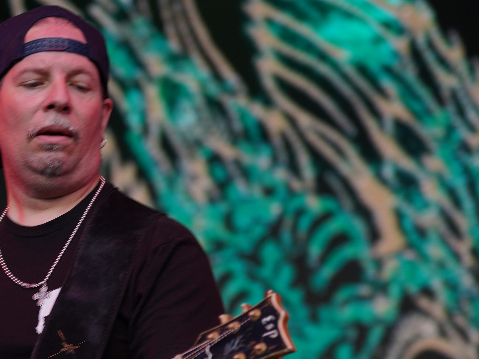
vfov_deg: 6.0
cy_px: 390
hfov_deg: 8.0
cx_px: 78
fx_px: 3418
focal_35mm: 247
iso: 160
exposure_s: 1/125
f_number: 4
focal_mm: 105
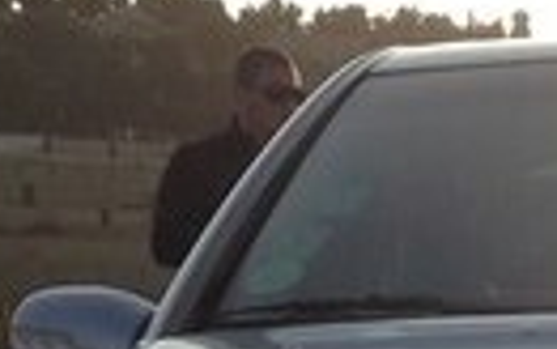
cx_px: 791
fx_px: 2673
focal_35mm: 176
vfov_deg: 7.1
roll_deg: -1.4
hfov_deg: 11.5
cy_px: 751
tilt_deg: -8.5
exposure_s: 1/1595
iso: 50
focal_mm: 4.12
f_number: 2.4
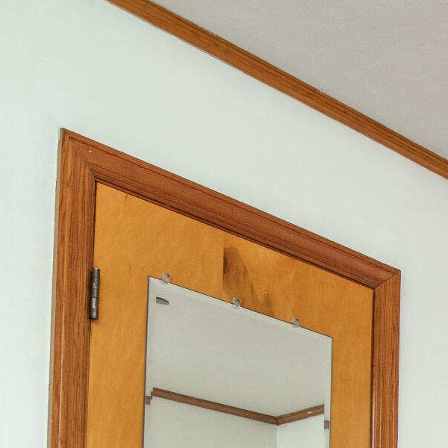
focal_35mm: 68
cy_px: 729
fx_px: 996
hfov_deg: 19.3
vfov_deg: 20.5
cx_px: 802
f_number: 9
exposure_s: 1/250
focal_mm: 16
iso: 640
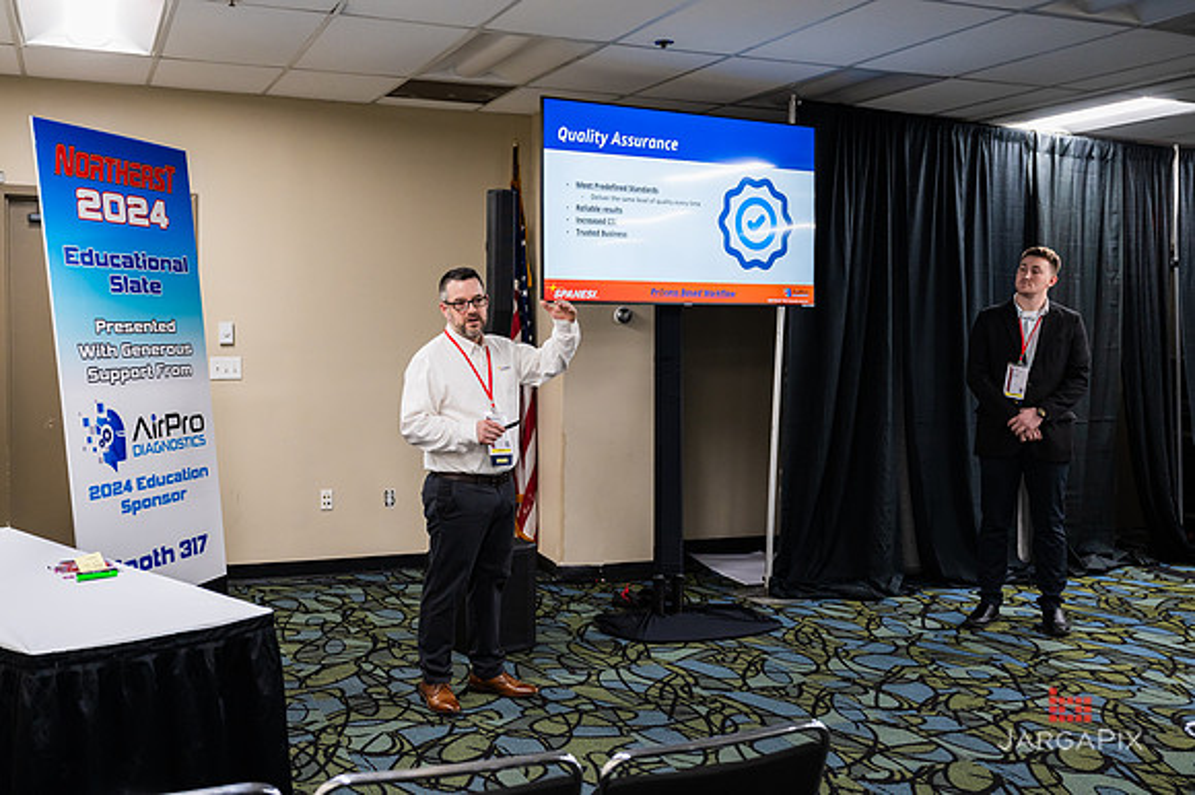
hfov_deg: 50.9
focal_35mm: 38
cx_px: 584
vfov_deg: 35.1
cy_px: 389
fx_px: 1255
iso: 1600
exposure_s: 1/200
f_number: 4
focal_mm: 37
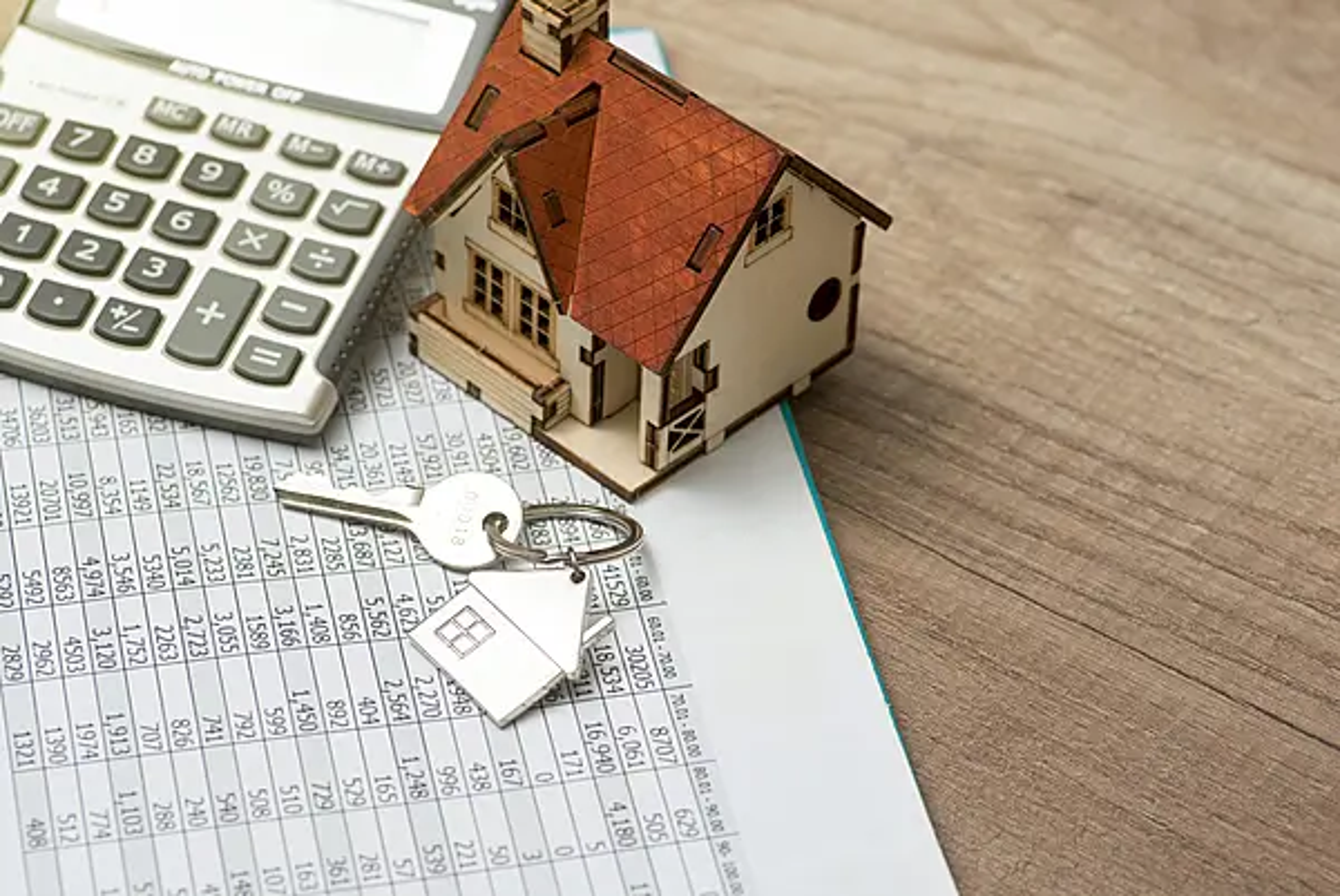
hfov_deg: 20.4
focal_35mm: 100
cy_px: 448
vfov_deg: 13.7
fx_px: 3725
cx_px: 670
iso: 320
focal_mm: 100
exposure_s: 1/80
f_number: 8
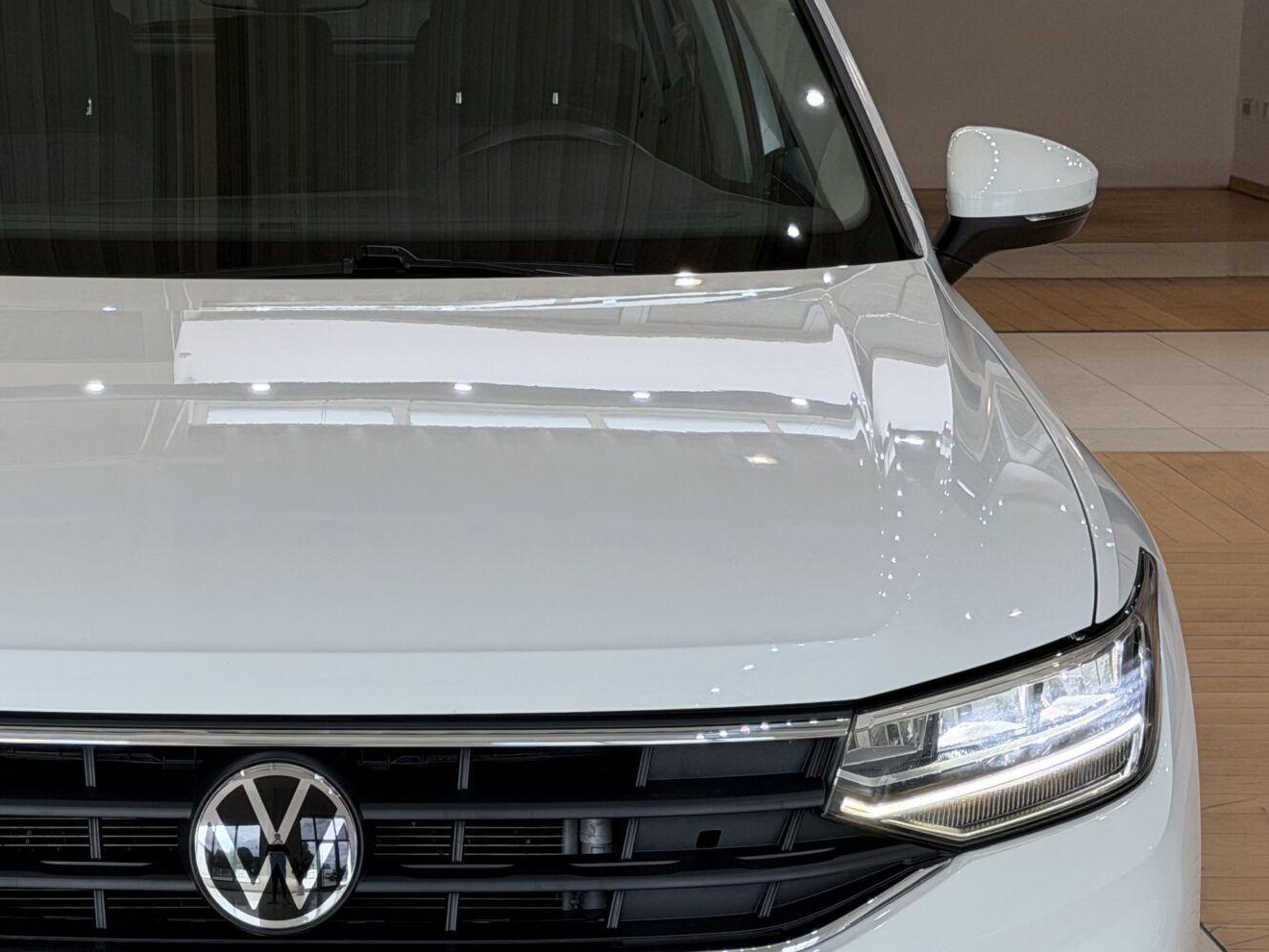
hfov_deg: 20.9
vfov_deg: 15.9
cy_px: 560
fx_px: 3410
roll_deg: +0.2
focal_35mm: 93
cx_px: 275
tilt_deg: -12.2
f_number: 1.78
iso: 50
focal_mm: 6.76
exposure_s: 1/223
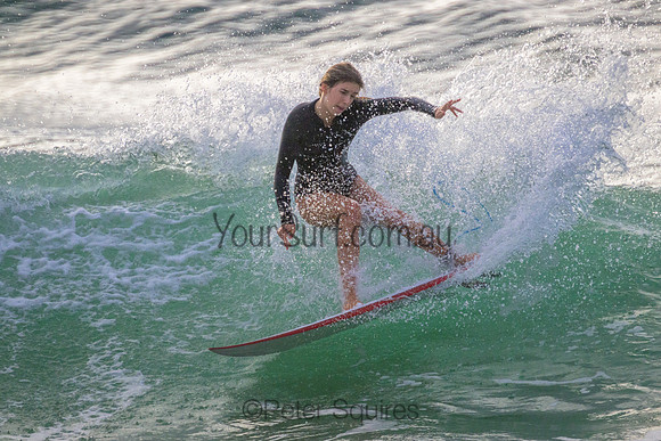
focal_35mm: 869
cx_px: 359
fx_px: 15967
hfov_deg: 2.4
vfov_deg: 1.6
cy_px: 221
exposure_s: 1/2000
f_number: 11
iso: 2000
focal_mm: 800
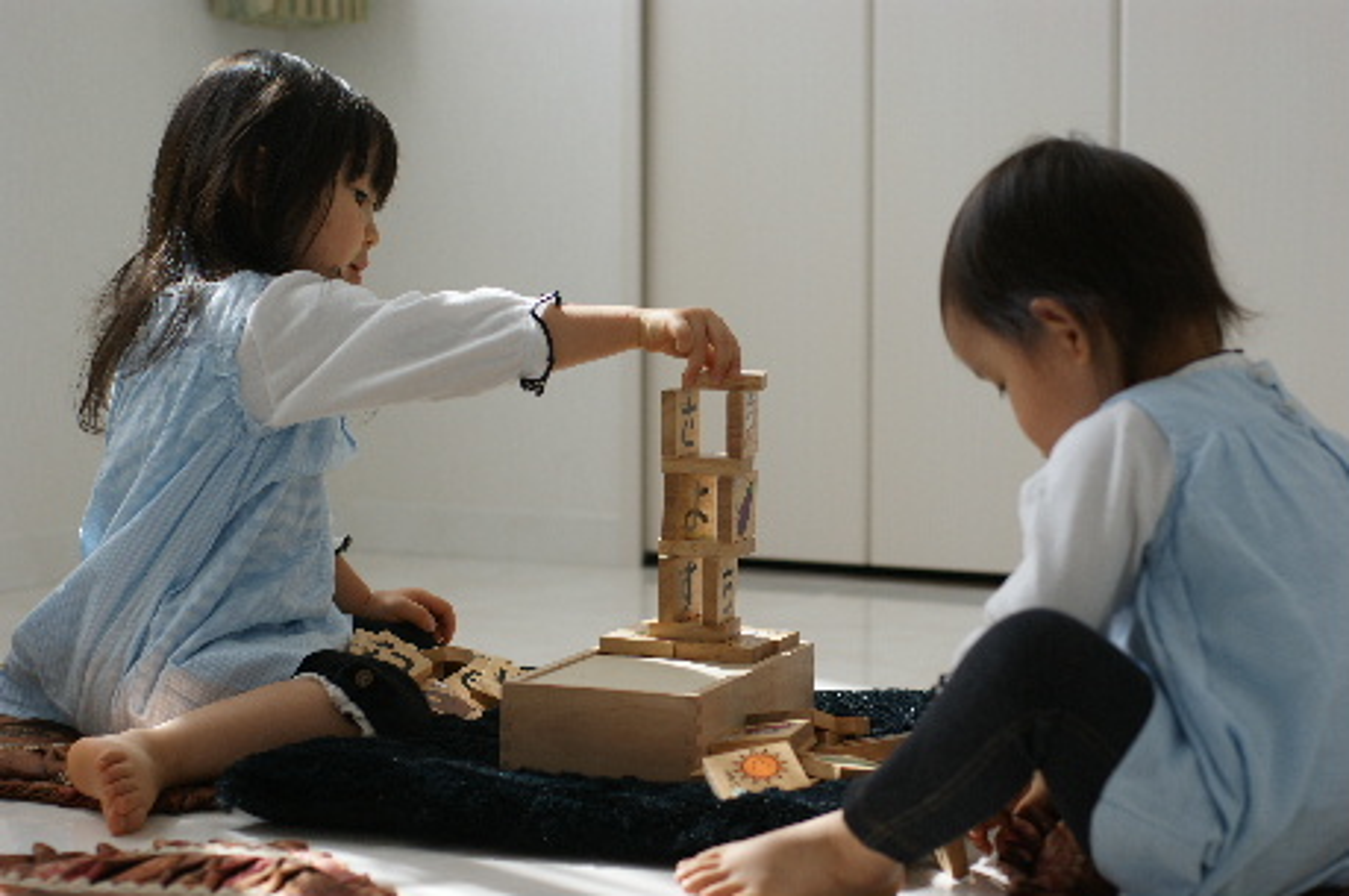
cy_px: 448
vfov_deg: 18.1
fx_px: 2807
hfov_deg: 27.0
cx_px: 674
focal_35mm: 75
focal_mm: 50
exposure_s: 1/160
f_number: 2.8
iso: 100
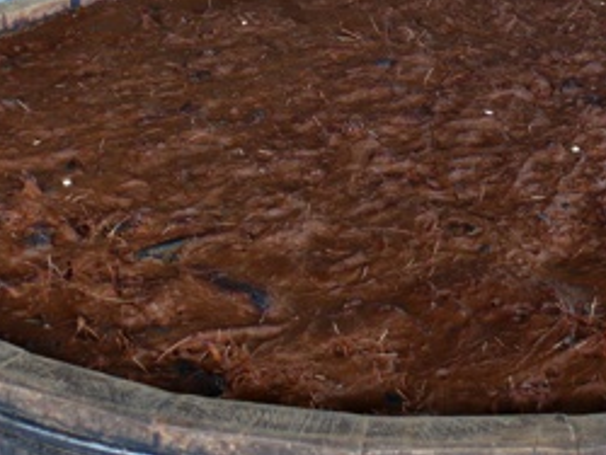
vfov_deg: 16.9
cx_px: 405
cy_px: -82
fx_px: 1472
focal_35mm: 84
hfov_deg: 23.2
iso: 100
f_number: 2.8
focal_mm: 7.4
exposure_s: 1/30
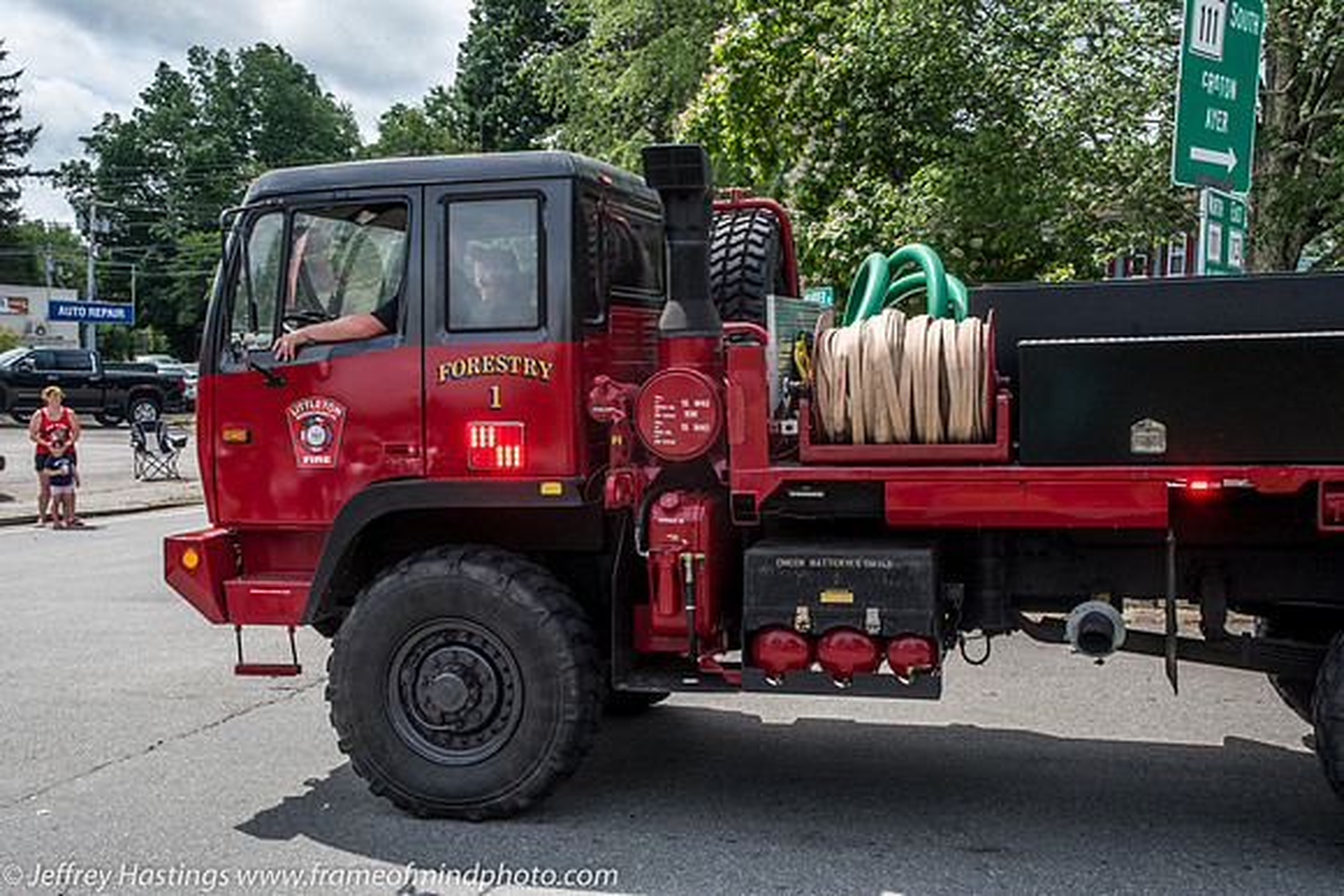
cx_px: 672
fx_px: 1568
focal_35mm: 42
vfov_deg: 31.9
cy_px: 448
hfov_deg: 46.4
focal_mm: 28
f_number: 13
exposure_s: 1/200
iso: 200
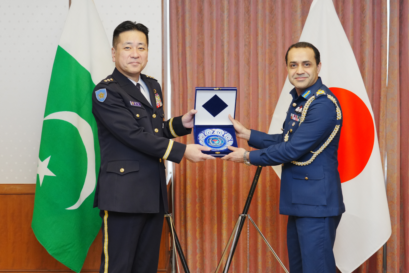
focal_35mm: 46
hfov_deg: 42.7
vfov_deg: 29.2
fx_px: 523
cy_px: 136
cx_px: 204
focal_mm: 46
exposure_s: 1/200
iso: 1000
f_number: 4
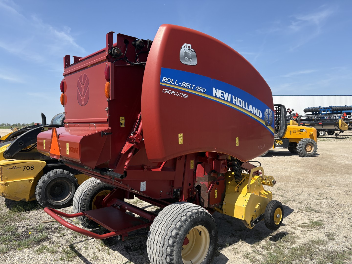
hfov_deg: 67.3
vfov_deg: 53.1
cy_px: 132
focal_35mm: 26
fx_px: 264
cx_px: 176
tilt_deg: -4.7
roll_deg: +3.2
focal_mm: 5.96
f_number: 1.6
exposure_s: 1/2639
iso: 50
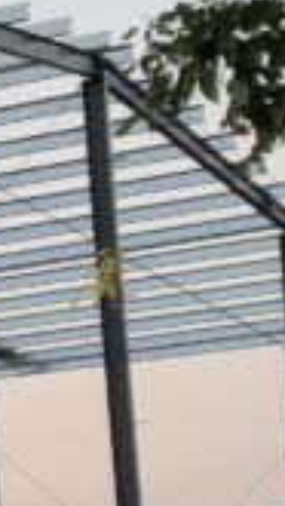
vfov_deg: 11.2
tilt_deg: +4.3
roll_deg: +1.5
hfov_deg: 5.2
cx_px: -1073
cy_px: 570
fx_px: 2535
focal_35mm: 189
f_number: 1.8
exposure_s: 1/120
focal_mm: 3.99
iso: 40
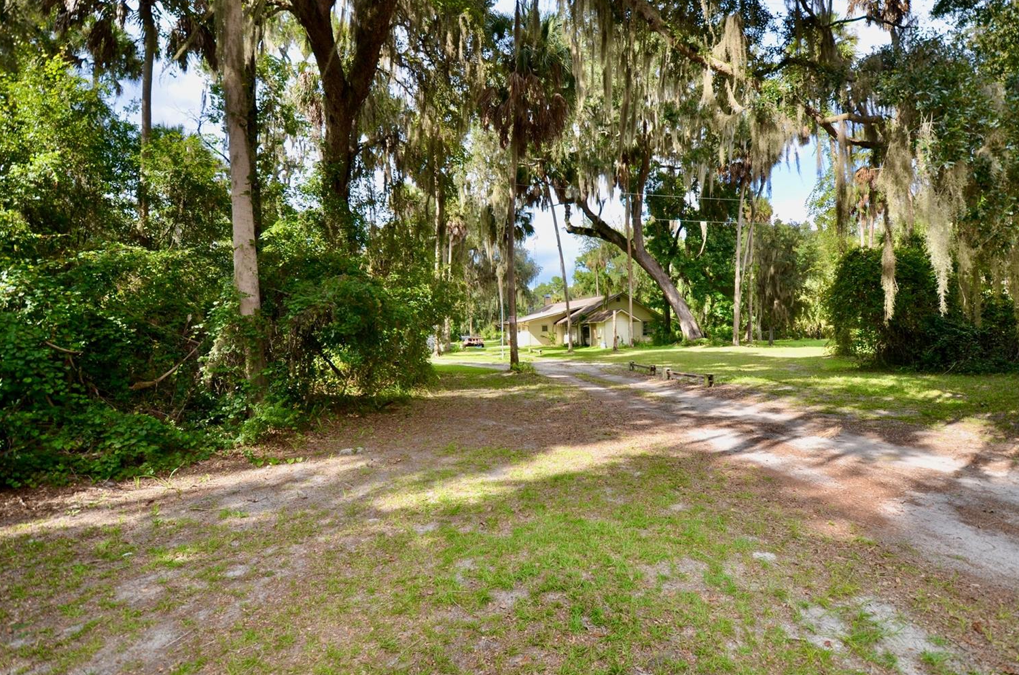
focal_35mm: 16
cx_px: 535
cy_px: 328
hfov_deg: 96.8
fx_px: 452
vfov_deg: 73.5
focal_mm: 10
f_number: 4
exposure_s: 1/250
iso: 100
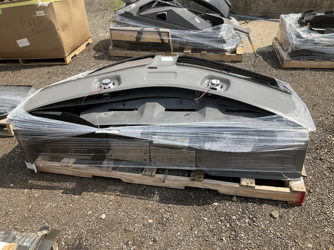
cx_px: 167
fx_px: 280
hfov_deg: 61.6
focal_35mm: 29
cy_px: 125
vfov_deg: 48.3
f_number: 1.8
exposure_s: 1/1490
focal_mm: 3
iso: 25
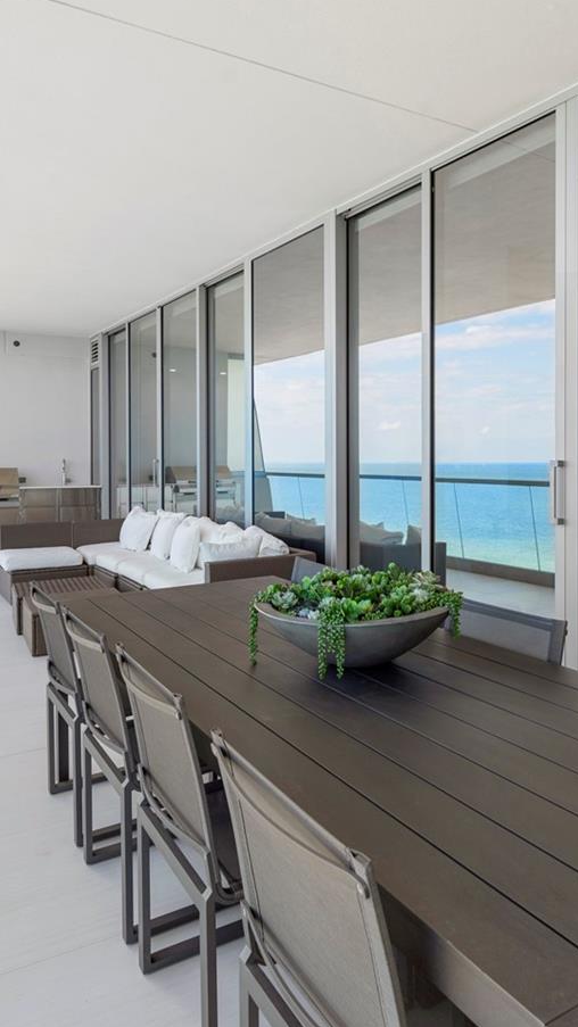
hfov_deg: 44.2
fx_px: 708
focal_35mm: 26
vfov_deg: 71.8
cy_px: 471
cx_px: 346
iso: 100
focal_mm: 14
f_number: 8
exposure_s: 1/200
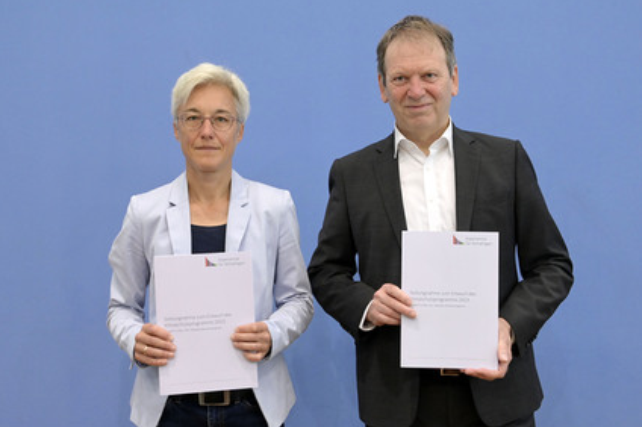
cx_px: 326
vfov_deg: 26.4
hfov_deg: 38.9
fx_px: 909
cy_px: 221
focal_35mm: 51
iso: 5000
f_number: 5.6
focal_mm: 48
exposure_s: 1/640
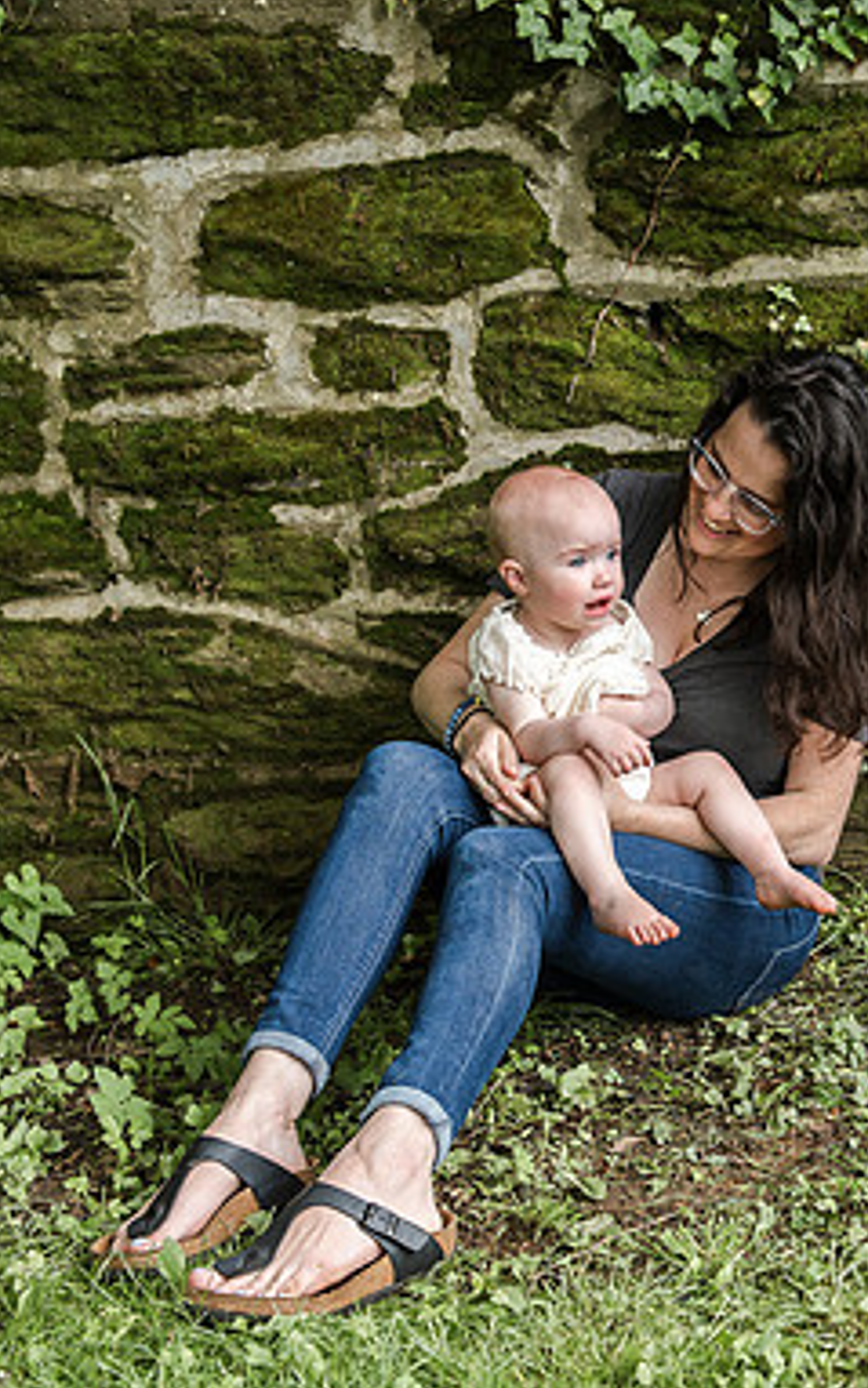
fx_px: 2231
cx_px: 773
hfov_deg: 21.5
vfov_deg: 34.5
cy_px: 715
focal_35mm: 59
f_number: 4
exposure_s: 1/500
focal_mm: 36
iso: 640
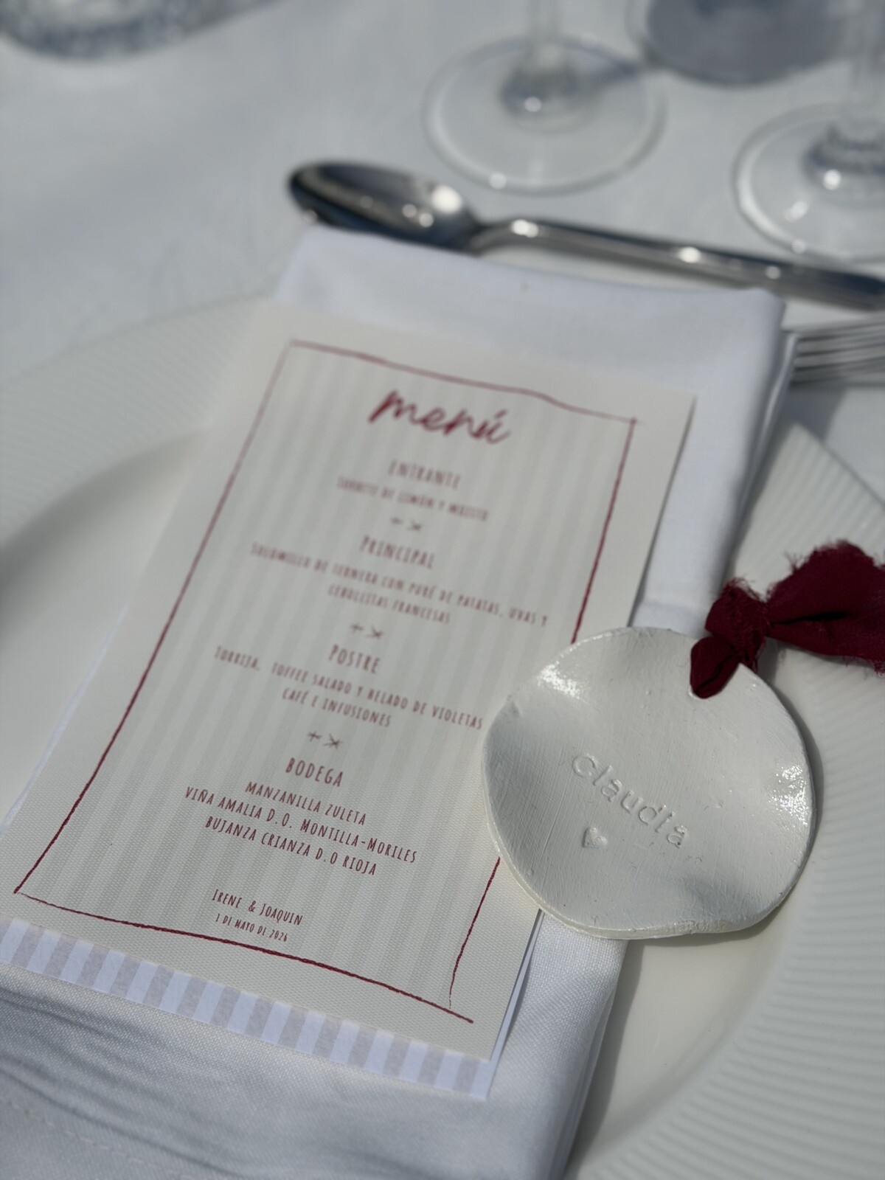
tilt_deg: -55.6
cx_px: 442
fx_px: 1636
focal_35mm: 48
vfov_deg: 39.7
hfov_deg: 30.3
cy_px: 590
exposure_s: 1/16129
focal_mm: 6.76
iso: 64
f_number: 1.78
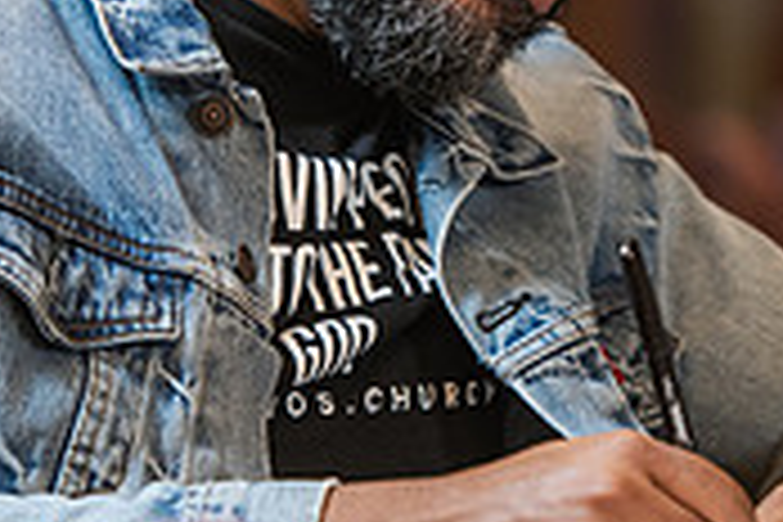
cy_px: -11
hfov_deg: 4.4
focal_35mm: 466
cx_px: 549
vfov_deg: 2.9
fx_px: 10135
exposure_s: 1/160
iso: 800
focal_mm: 140
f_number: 3.2
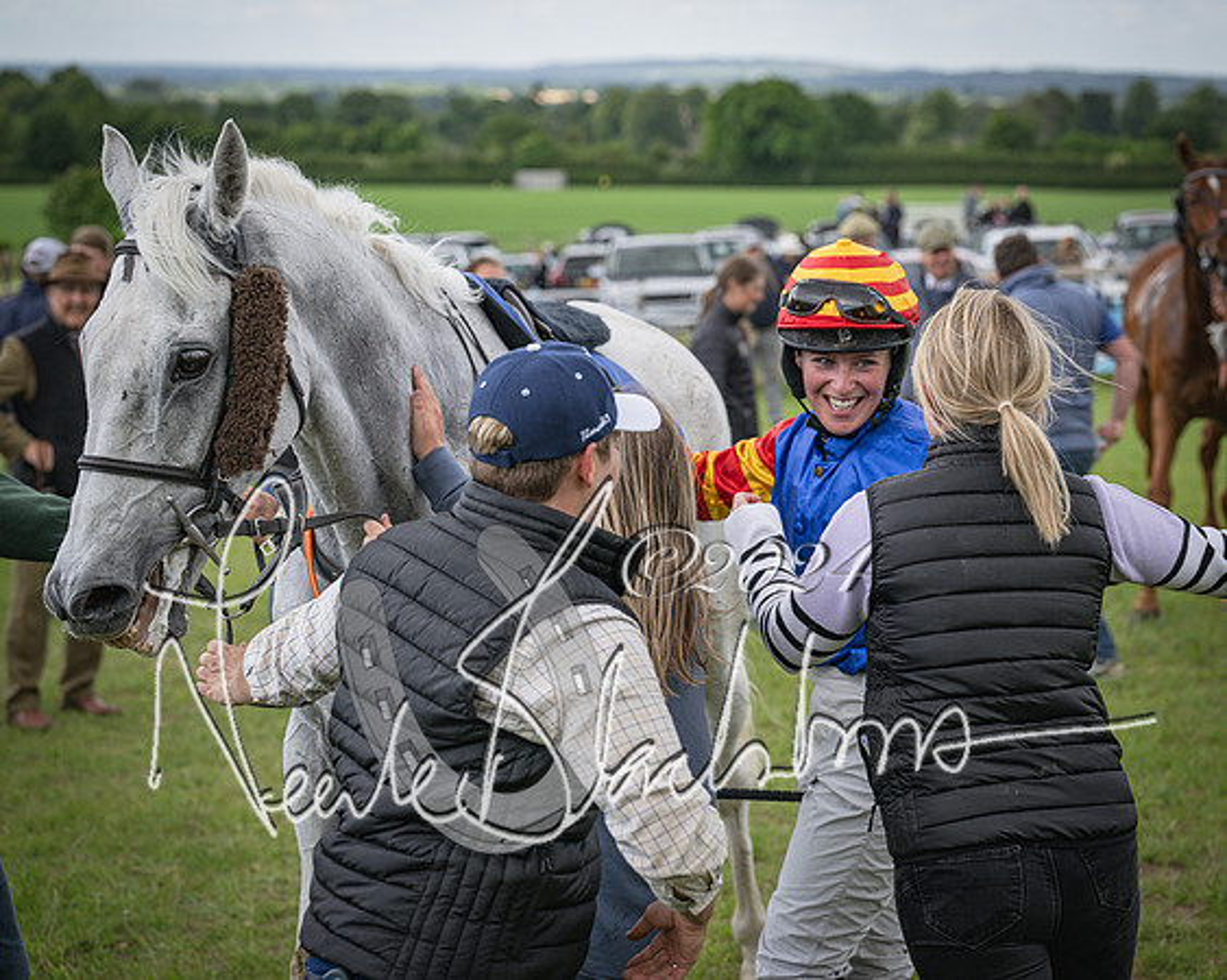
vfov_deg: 19.4
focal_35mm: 79
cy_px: 490
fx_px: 2862
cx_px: 657
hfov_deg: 24.2
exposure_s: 1/1600
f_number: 4
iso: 400
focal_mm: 70
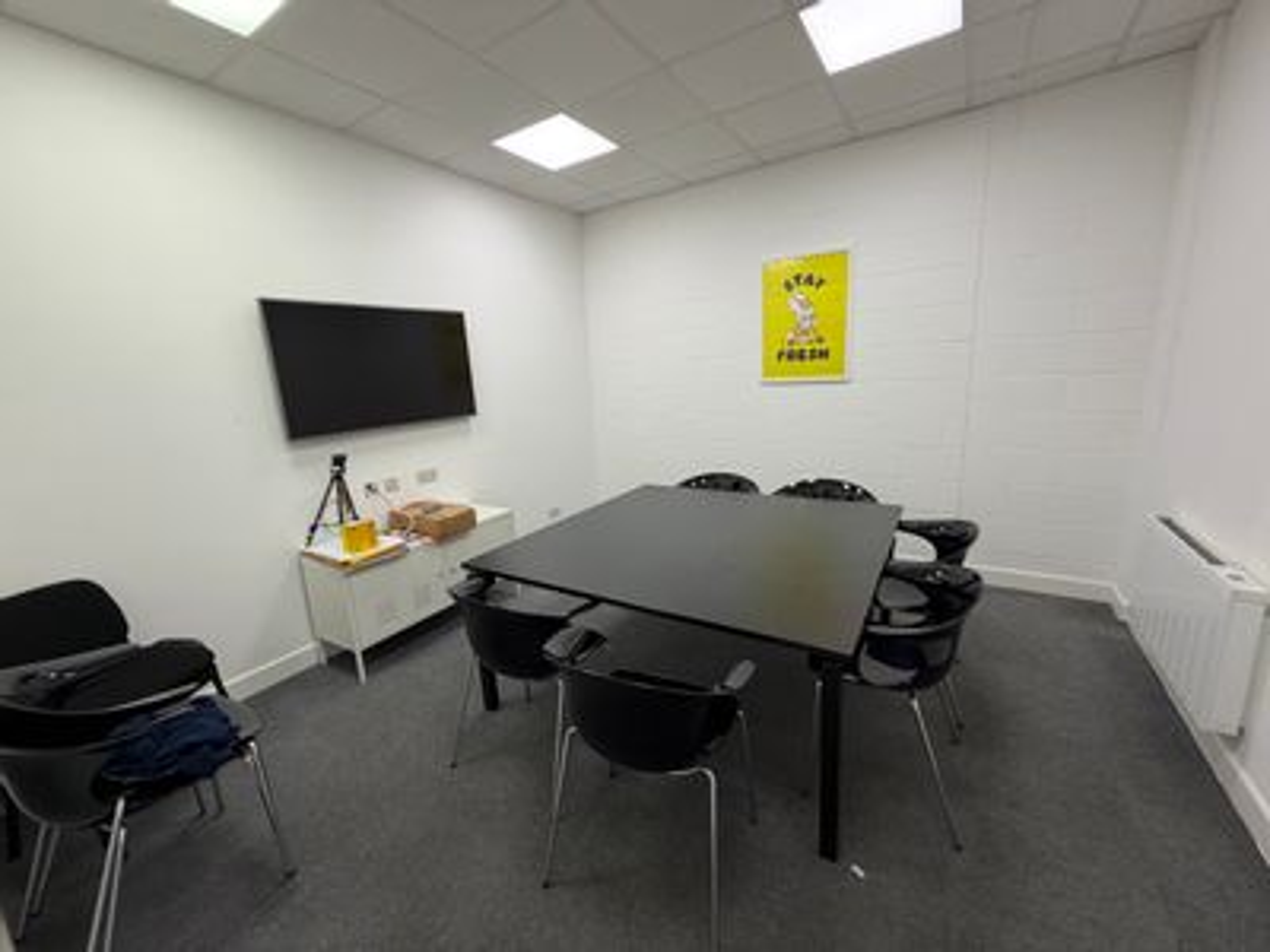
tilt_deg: -10.6
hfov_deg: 102.1
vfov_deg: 85.7
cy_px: 476
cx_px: 635
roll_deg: +3.4
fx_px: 514
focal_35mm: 14
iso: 125
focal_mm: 2.22
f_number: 2.2
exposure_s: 1/100
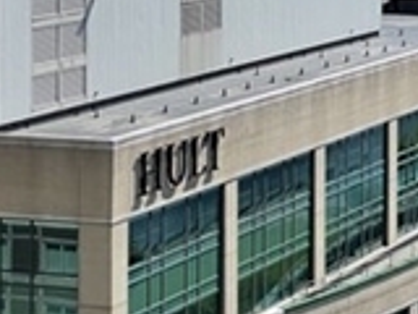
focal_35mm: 166
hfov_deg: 11.6
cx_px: 521
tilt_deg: -3.4
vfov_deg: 8.8
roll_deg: -1.0
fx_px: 2005
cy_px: -80
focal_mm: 6
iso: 25
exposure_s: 1/2398
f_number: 2
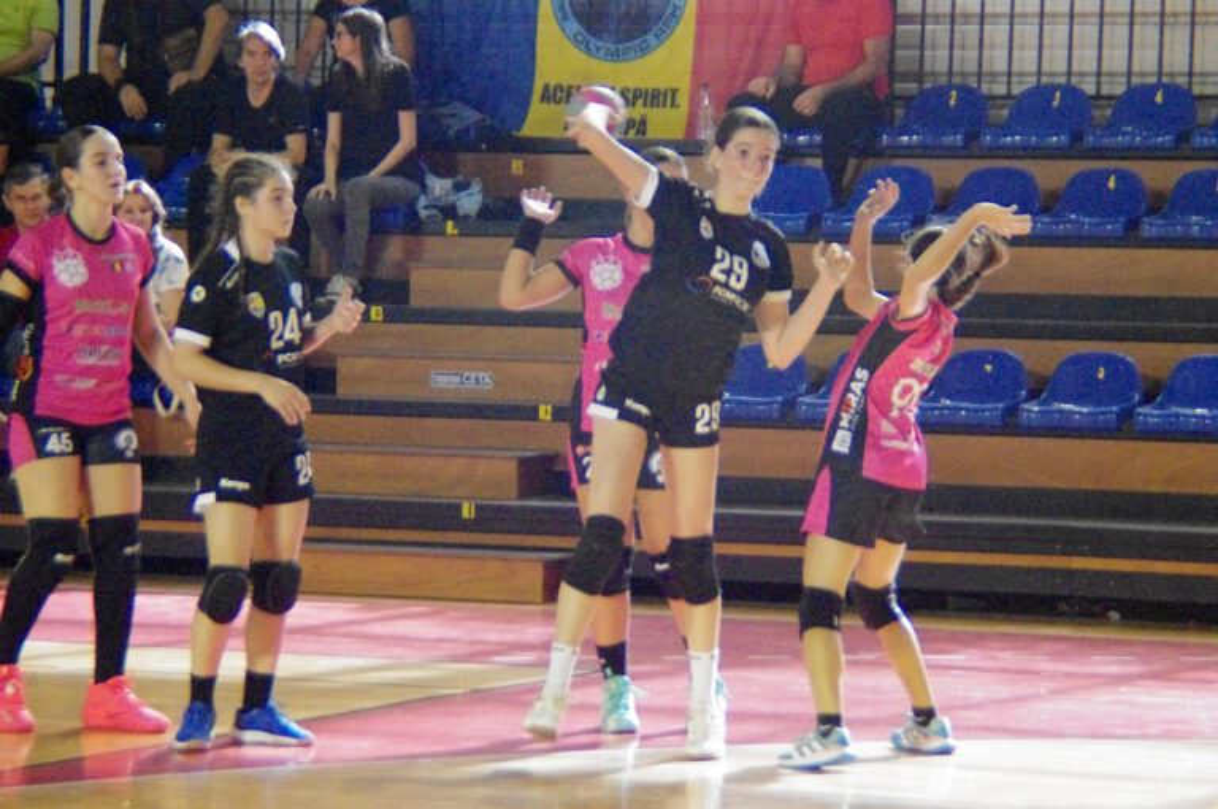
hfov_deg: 18.8
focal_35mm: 109
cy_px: 404
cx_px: 609
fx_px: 3683
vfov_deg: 12.5
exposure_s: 1/250
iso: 12800
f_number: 5.6
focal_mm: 73
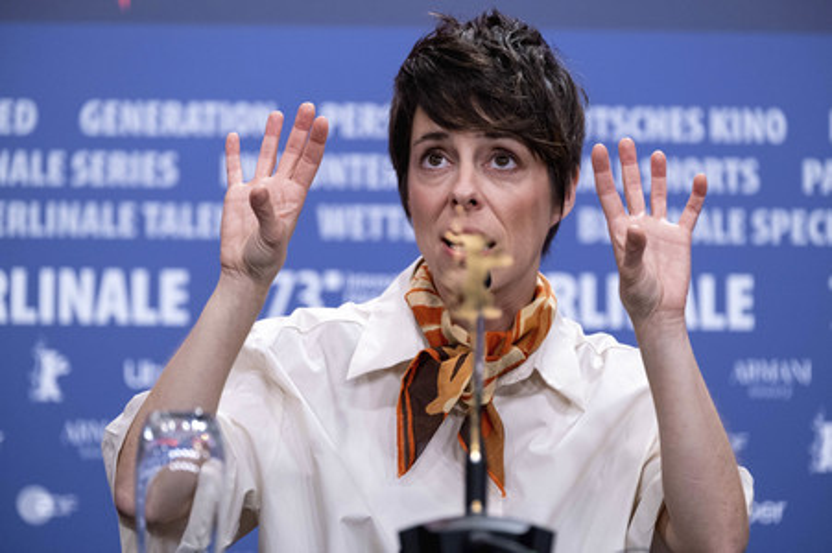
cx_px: 416
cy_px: 276
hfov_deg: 12.9
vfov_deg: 8.6
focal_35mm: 159
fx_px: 3672
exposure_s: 1/350
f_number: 2.8
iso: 1250
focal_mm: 106
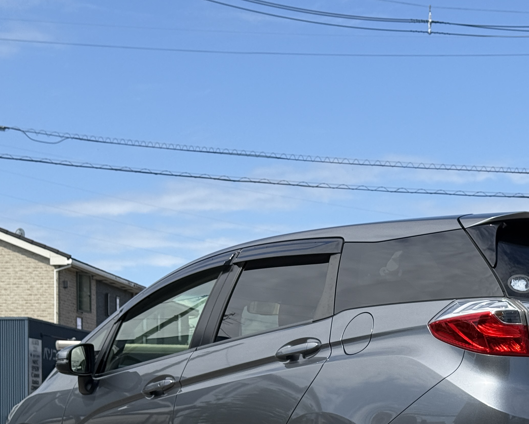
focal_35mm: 91
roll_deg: +0.0
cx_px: 396
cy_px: 384
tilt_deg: +1.7
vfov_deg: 16.7
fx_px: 1425
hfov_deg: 20.9
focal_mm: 6.76
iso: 64
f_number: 1.78
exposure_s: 1/4098
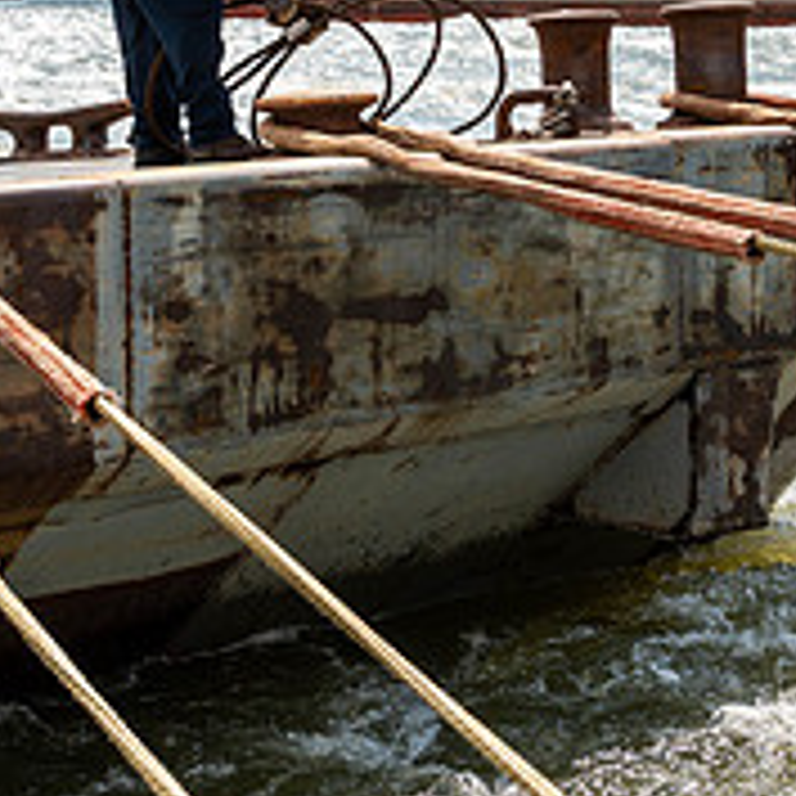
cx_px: 319
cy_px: 214
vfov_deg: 13.9
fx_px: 3252
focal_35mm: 125
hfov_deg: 13.9
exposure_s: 1/160
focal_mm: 45
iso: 100
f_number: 10
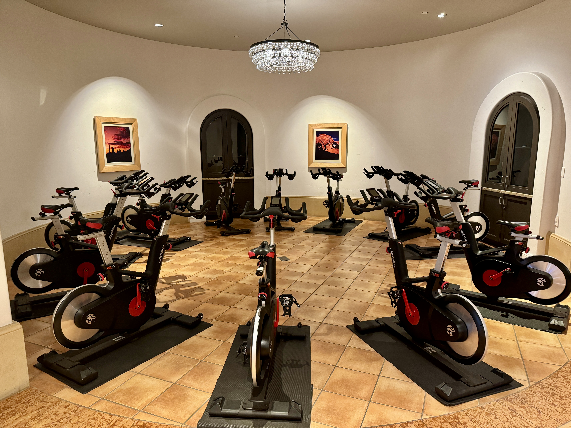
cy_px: 214
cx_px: 286
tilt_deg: -11.6
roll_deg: +0.1
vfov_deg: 56.8
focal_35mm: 24
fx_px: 396
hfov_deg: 71.6
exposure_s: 1/60
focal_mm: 6.76
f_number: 1.78
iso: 640
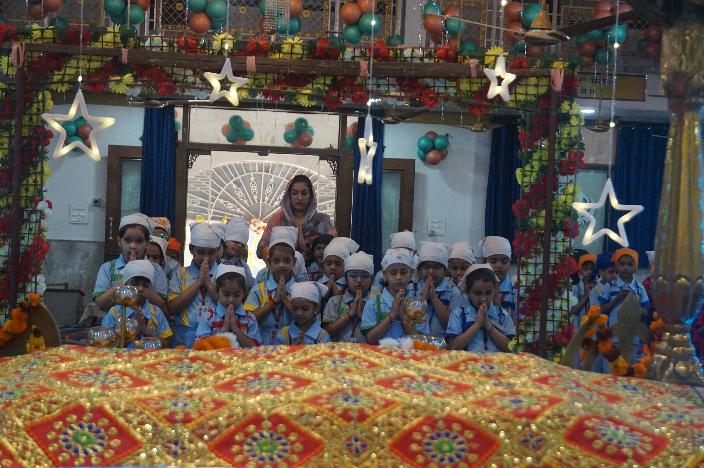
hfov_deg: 36.9
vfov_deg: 25.0
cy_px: 234
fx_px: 1055
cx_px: 352
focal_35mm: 54
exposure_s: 1/160
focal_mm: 36
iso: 2000
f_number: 5.6
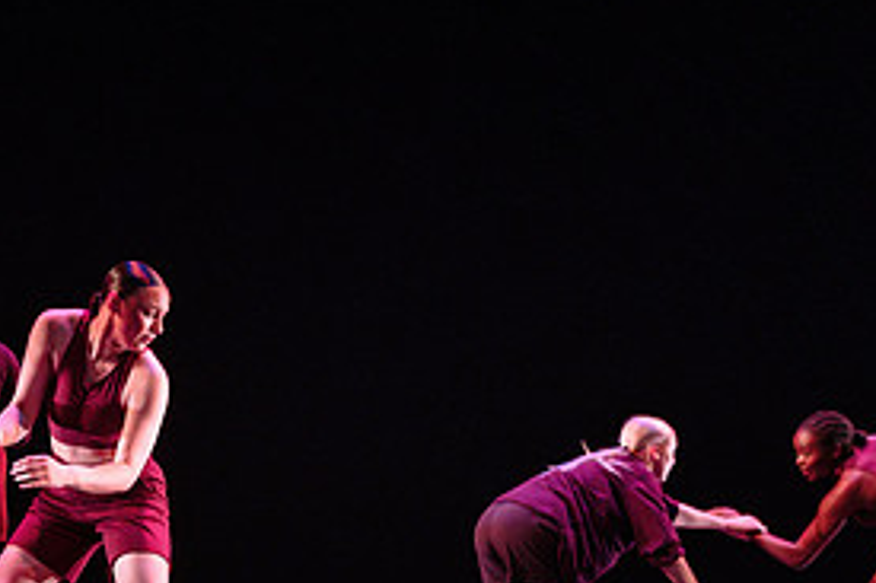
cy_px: 578
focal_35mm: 67
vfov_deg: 19.7
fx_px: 1629
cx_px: 252
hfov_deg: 29.7
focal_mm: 28
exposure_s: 1/200
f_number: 2.8
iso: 2000
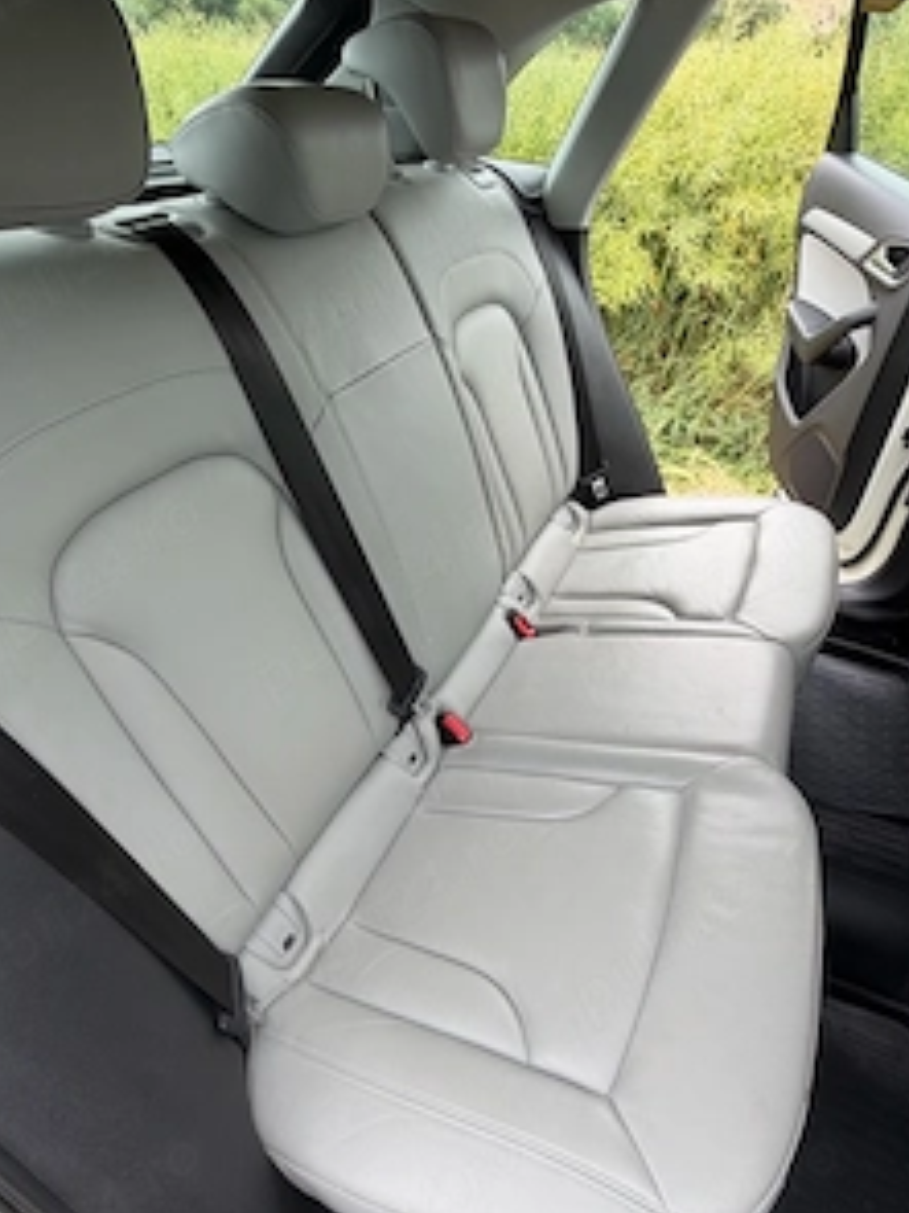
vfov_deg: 84.6
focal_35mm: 19
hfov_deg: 68.6
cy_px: 646
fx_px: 666
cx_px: 469
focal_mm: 2.22
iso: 50
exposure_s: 1/335
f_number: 2.2
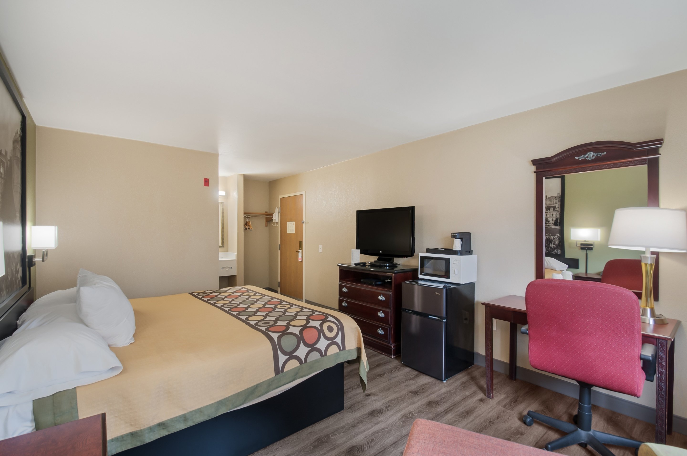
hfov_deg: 100.5
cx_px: 344
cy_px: 228
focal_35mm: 15
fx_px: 286
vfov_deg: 77.2
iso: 400
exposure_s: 1
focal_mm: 10
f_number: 8
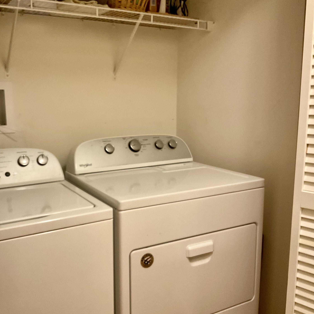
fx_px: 359
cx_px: 128
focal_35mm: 35
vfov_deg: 47.2
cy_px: 157
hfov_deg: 47.0
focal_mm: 3
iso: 250
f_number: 1.8
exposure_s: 1/40
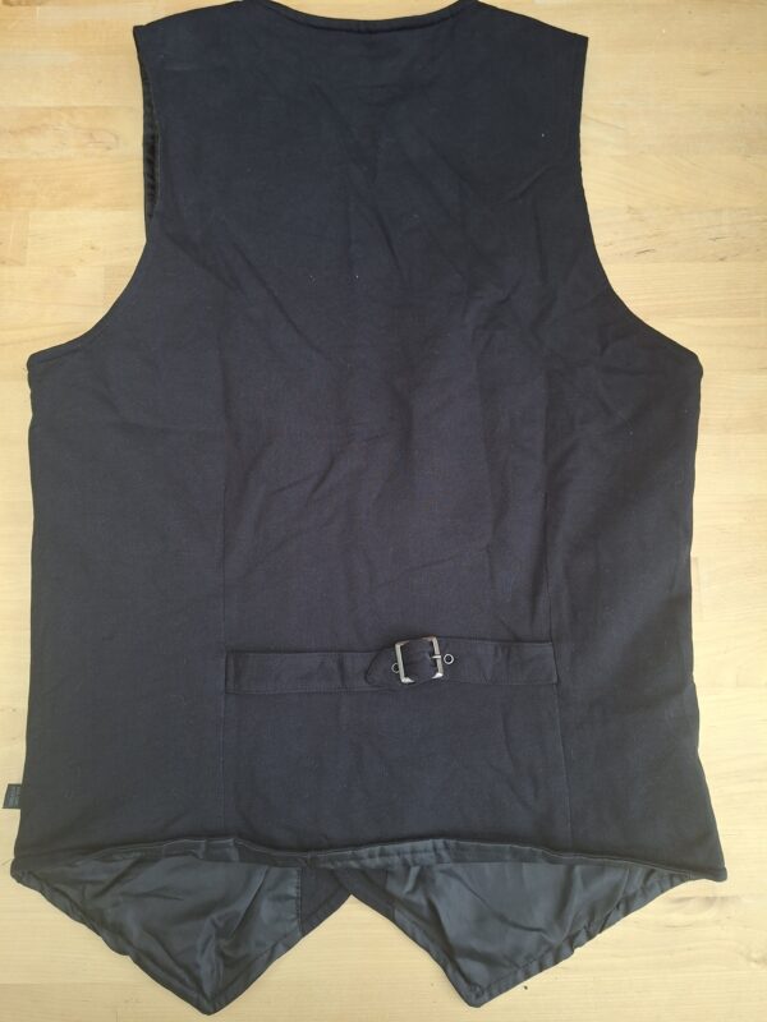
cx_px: 384
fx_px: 679
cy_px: 511
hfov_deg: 58.9
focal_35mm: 23
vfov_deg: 73.9
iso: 200
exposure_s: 1/120
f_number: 1.8
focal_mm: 5.54
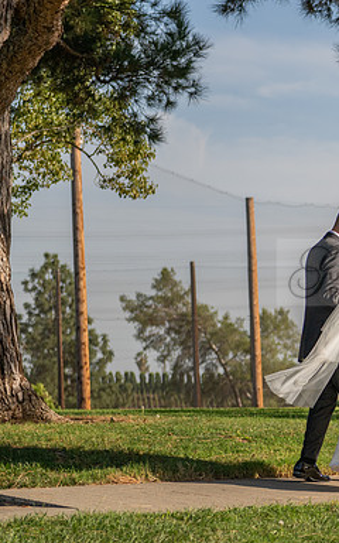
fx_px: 2350
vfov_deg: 13.1
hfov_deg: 8.0
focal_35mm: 159
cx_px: 569
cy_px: 402
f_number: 3.5
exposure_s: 1/4000
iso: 200
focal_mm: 70
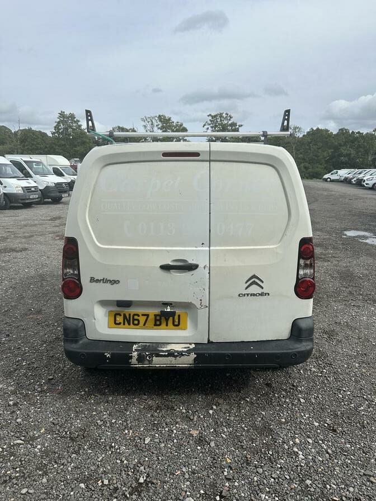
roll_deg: -0.6
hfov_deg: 56.8
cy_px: 250
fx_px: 348
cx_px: 188
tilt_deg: -12.3
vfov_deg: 71.6
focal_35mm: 24
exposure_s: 1/5525
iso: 80
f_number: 1.78
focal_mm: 6.86
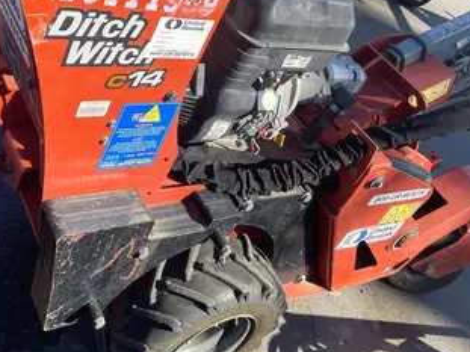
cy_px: 76
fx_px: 624
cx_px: 181
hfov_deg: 41.0
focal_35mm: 46
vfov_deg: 30.8
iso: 32
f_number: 1.6
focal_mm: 4.2
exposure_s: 1/1304
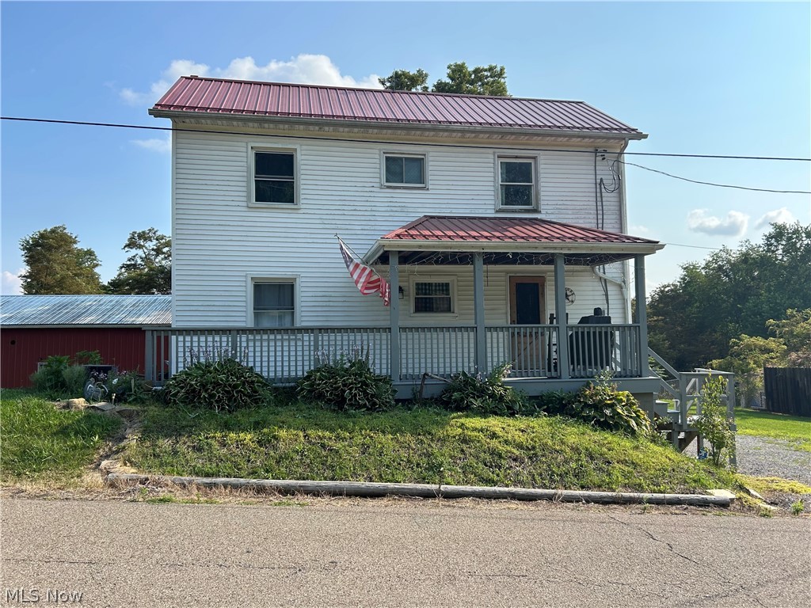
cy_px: 304
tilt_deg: +4.2
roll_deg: +2.0
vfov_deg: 53.1
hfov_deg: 67.3
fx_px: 609
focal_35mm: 26
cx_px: 406
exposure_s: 1/2915
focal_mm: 5.7
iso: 50
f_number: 1.5
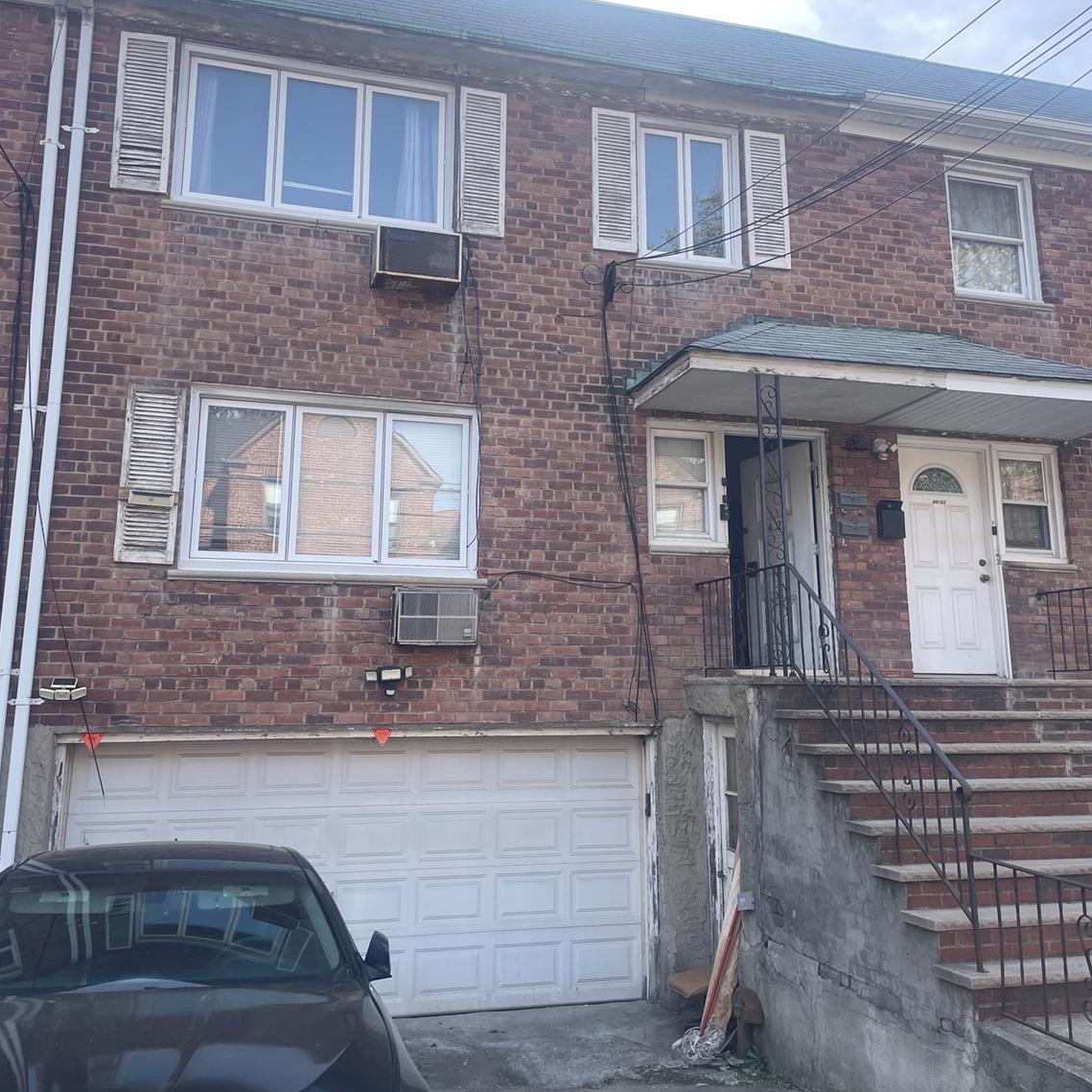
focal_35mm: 31
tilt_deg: +13.5
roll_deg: +2.3
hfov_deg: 52.5
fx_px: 1106
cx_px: 546
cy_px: 475
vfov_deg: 52.4
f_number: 1.6
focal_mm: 4.2
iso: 32
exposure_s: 1/988
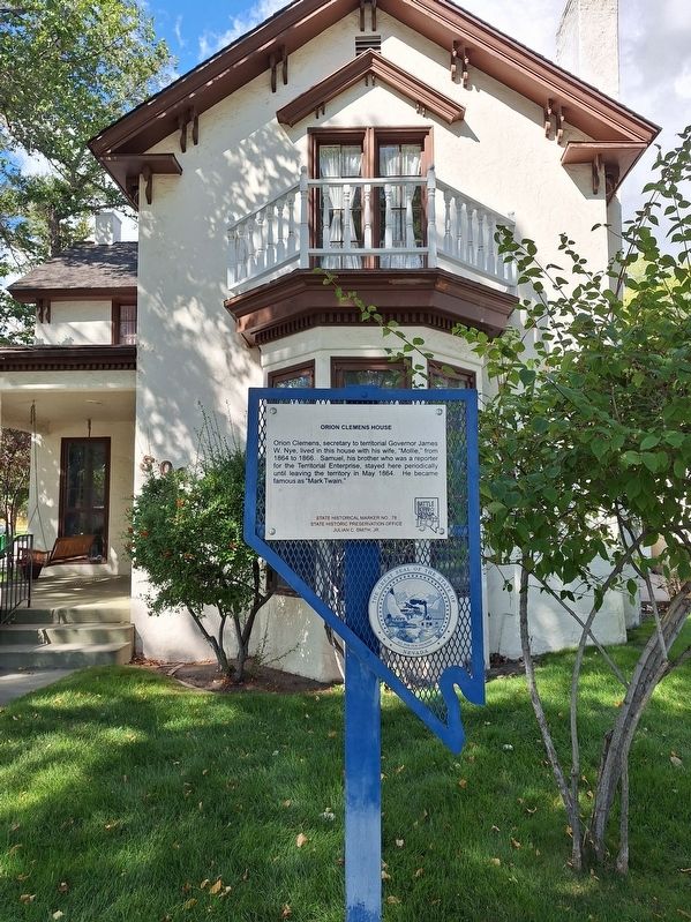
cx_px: 346
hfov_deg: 58.9
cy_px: 461
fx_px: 612
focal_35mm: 23
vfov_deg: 73.9
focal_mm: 5.54
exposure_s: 1/877
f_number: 1.8
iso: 40
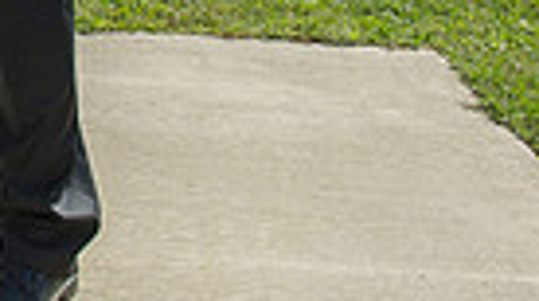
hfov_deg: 15.2
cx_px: -336
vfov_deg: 8.8
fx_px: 1826
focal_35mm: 128
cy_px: -321
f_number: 6.3
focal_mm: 29
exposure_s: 1/500
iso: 200
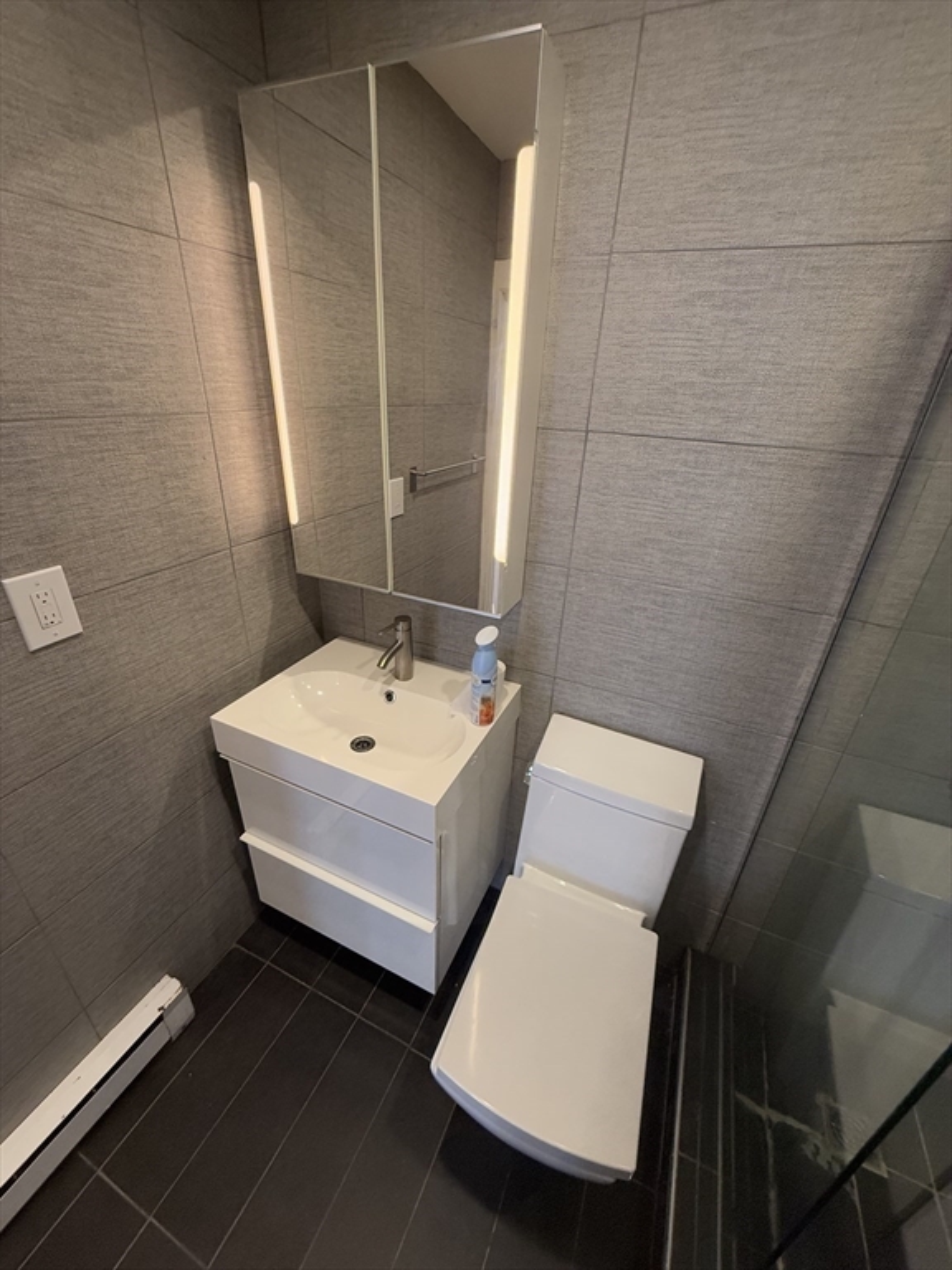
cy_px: 635
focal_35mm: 14
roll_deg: -2.4
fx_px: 513
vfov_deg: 102.1
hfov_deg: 85.7
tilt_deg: -28.2
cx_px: 476
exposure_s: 1/120
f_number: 2.2
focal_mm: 2.22
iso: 250
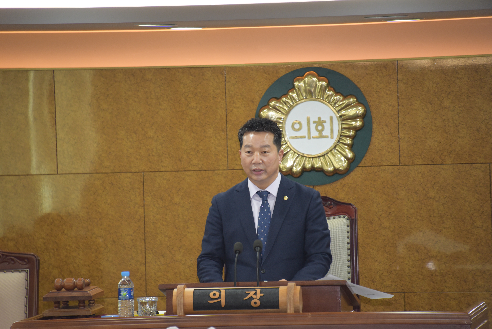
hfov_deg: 6.9
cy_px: 164
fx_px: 4101
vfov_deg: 4.6
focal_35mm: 300
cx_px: 246
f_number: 5.6
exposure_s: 1/200
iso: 1600
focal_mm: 300
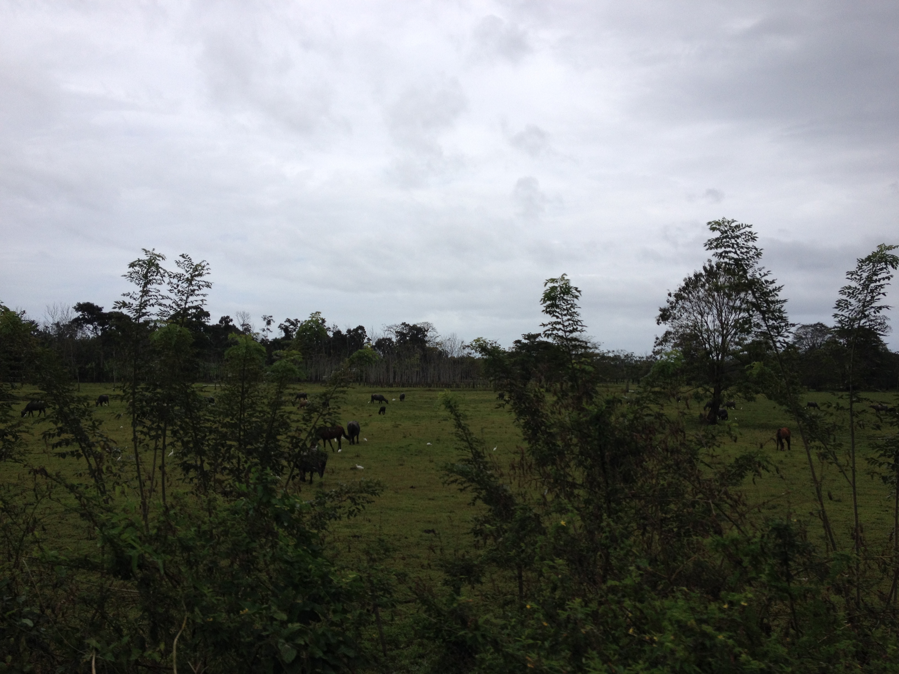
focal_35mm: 35
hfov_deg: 52.6
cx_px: 450
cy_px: 337
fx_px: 909
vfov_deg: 40.7
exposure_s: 1/2045
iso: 50
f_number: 2.4
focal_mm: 4.28
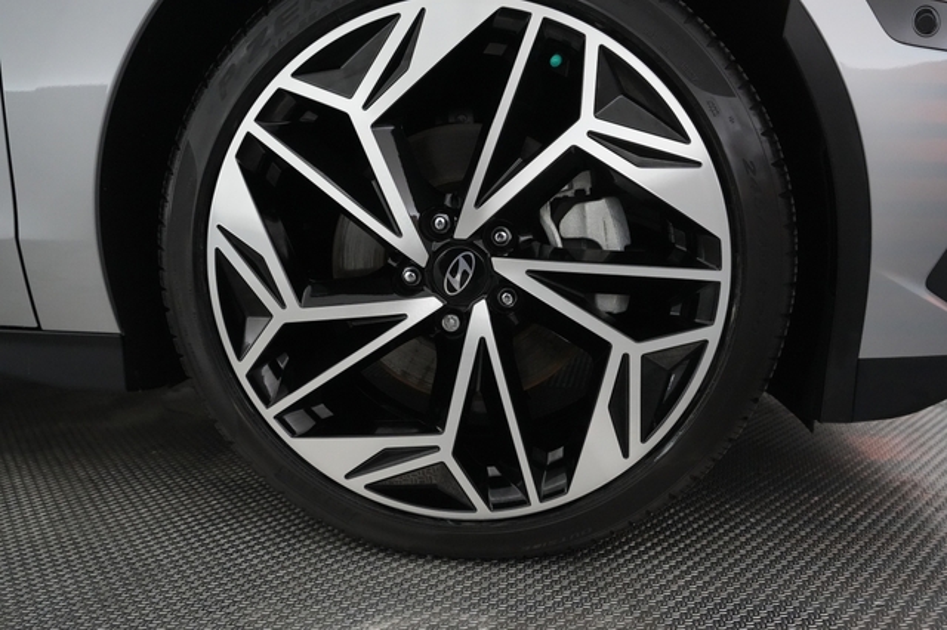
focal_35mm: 24
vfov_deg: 53.1
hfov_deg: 73.8
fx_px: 631
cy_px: 315
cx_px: 474
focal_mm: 24
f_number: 4.5
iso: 10000
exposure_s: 1/400
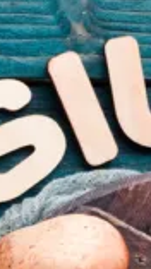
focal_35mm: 256
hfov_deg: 4.7
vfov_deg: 8.3
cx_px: -94
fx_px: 1827
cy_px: 356
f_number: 13
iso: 125
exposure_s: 1/100
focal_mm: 50
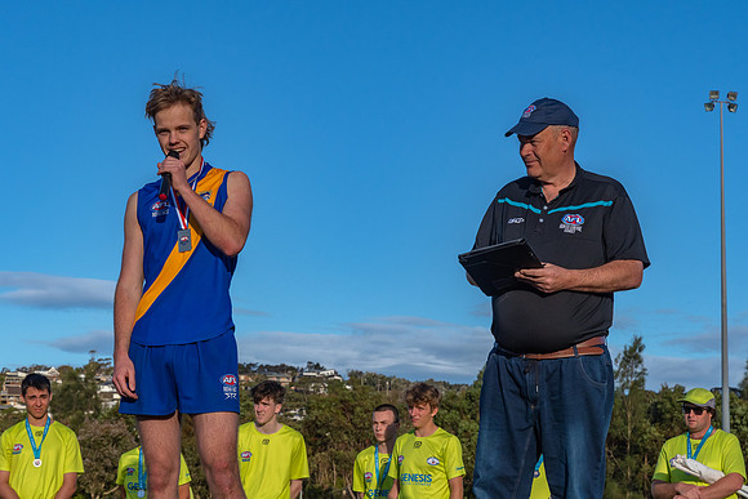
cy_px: 250
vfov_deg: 16.0
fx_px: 1775
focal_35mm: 85
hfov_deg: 23.8
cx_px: 374
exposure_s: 1/1600
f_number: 9
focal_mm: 55
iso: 400
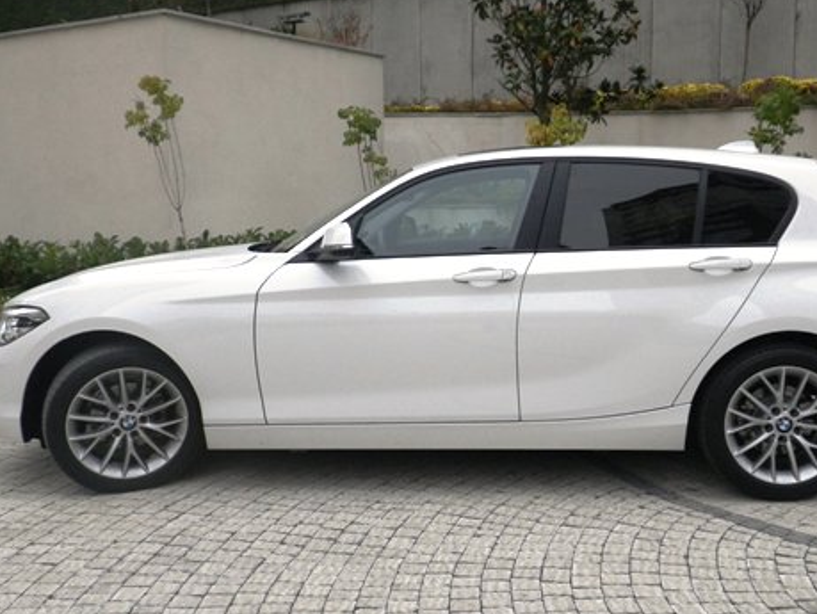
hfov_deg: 47.7
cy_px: 288
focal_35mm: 39
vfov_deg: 36.9
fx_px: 921
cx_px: 468
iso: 125
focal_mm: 5
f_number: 3.5
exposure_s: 1/50
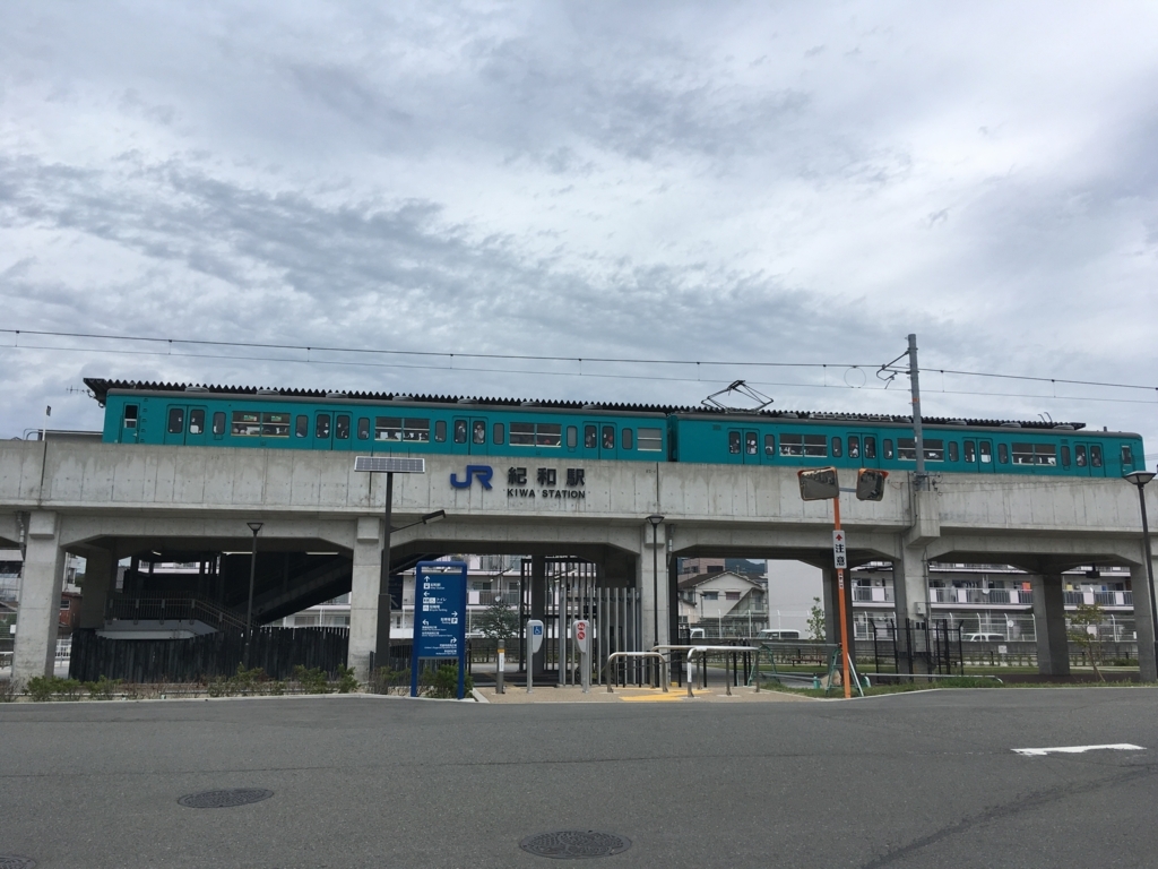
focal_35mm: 29
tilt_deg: +10.9
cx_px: 579
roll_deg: -0.5
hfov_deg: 61.7
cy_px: 434
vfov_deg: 48.2
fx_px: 970
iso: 25
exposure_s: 1/905
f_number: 2.2
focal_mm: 4.15
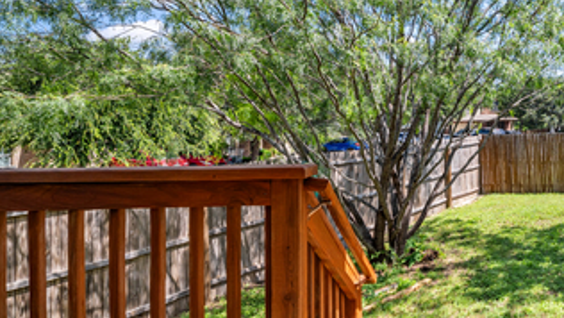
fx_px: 509
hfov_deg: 50.4
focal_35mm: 34
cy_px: 110
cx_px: 523
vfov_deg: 34.4
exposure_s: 1/500
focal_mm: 16
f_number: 8
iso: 100
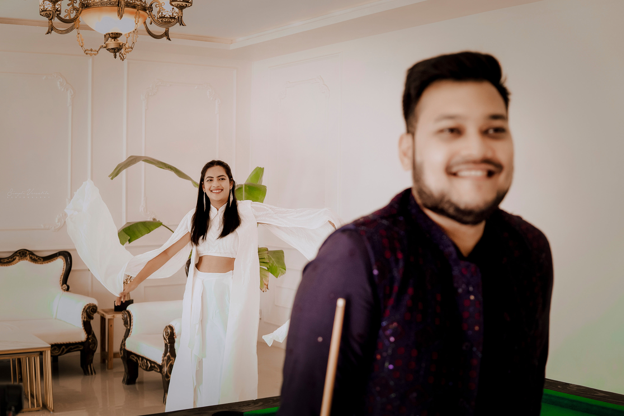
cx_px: 312
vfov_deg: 29.9
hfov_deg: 43.6
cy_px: 208
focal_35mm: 45
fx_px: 780
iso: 500
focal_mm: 30
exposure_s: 1/500
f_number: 2.8
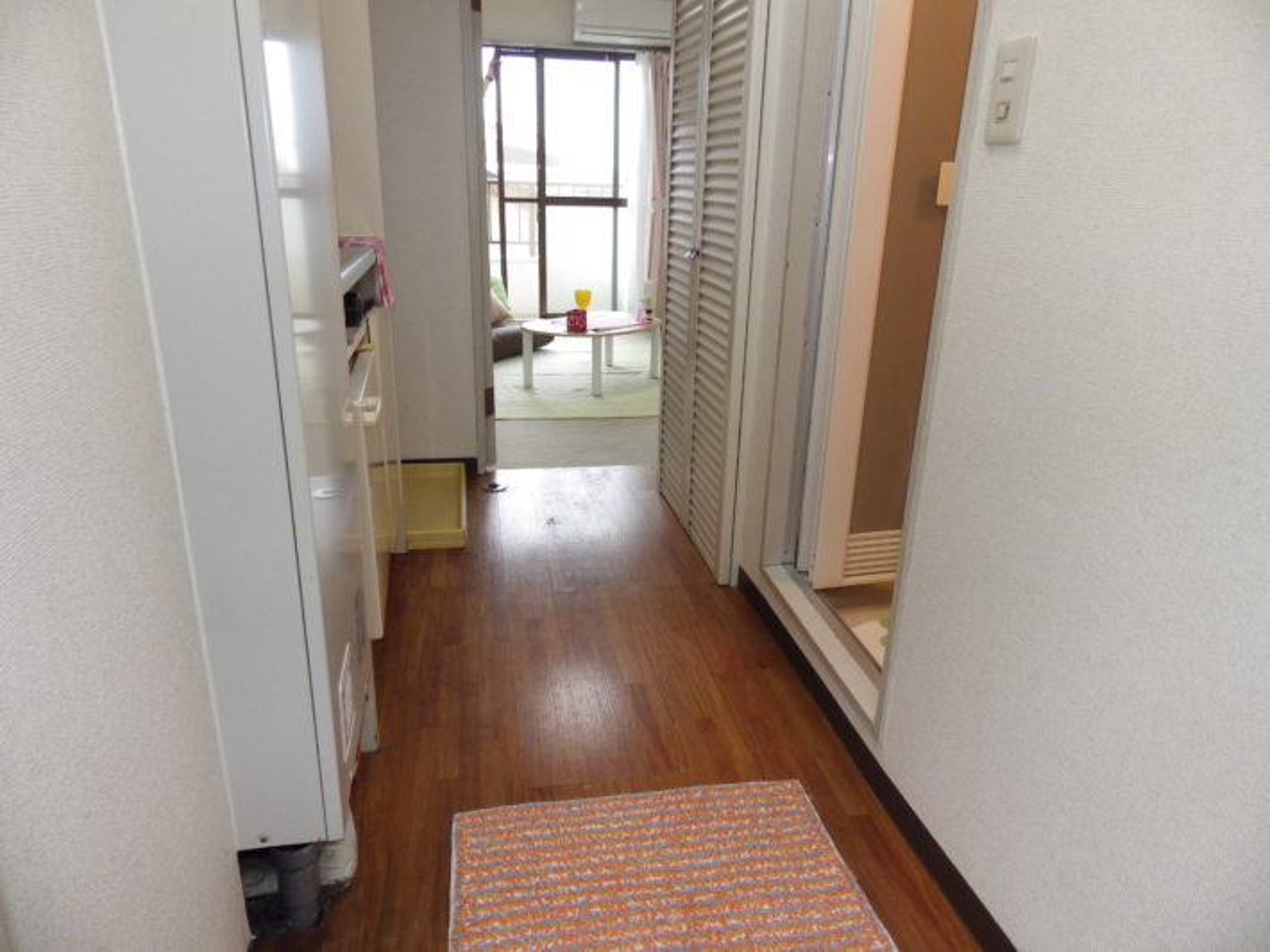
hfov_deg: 76.4
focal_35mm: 22
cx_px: 635
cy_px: 476
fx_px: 807
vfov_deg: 61.1
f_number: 3.1
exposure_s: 1/45
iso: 250
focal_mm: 4
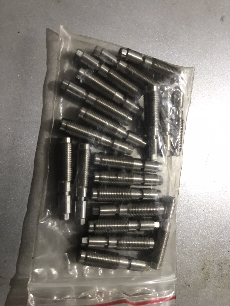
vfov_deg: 63.4
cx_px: 115
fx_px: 248
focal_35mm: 28
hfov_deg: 49.7
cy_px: 153
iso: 50
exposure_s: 1/17
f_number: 1.8
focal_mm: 3.99
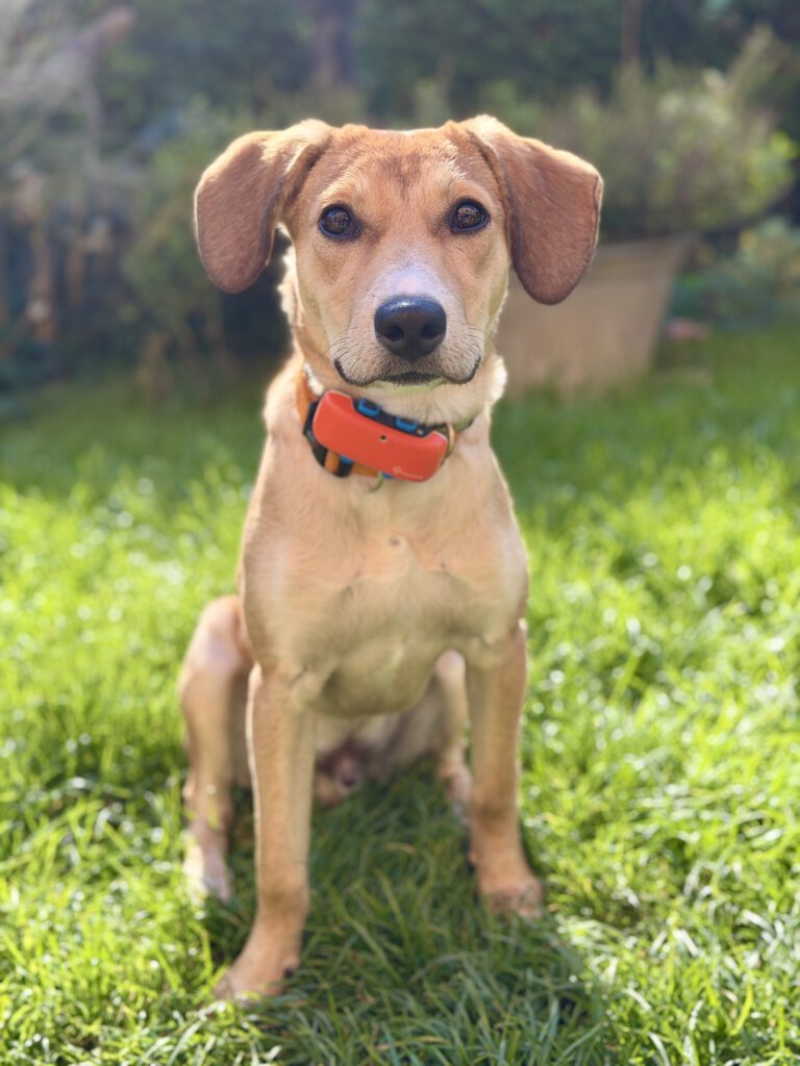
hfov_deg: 30.3
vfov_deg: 39.7
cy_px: 533
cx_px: 400
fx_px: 1479
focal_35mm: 48
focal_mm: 6.76
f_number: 1.78
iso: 64
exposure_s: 1/706
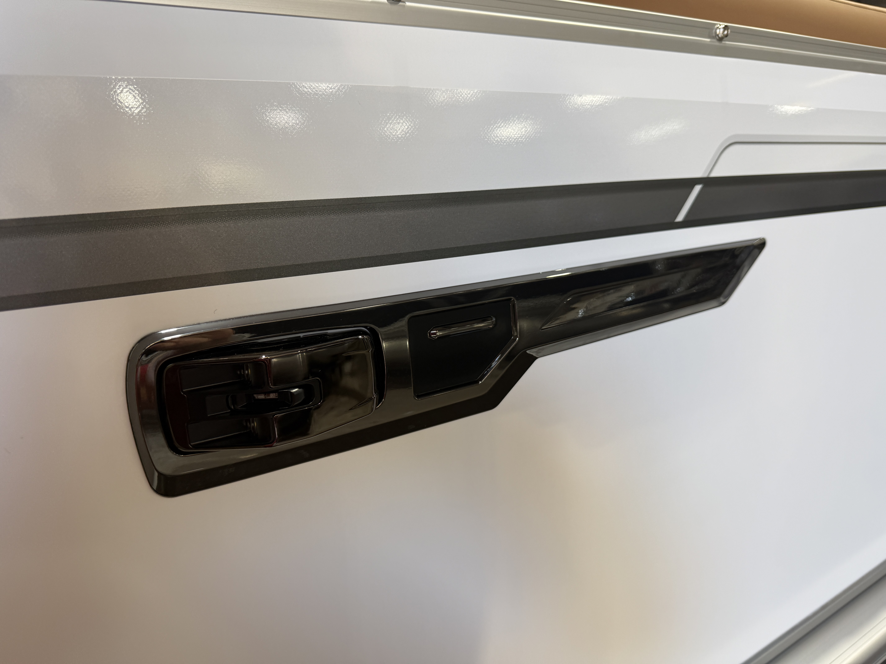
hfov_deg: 71.6
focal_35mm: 24
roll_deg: +3.4
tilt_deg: -10.6
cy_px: 332
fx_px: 614
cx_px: 443
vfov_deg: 56.8
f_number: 1.78
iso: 80
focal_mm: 6.76
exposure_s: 1/120
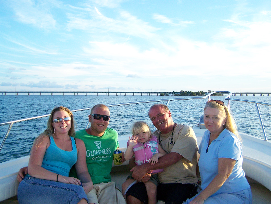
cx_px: 136
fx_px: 298
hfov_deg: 48.9
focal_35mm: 38
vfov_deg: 37.8
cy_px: 102
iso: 160
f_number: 2.8
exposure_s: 1/500
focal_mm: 6.3
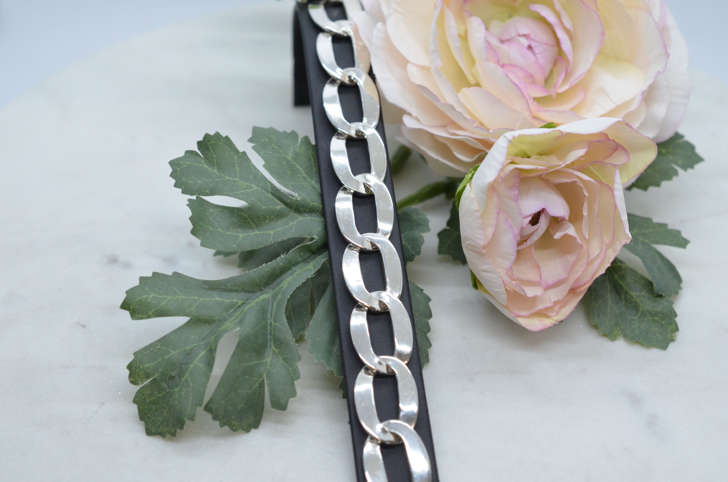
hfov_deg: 33.5
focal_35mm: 60
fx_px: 1211
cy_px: 241
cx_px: 364
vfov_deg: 22.5
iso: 2500
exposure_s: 1/1000
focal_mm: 40
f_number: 6.3
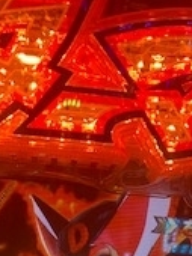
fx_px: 727
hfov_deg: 14.9
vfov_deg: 16.6
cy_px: 467
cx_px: 30
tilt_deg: -12.7
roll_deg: -4.0
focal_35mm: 98
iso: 64
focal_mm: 4.25
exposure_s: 1/100
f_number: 1.8
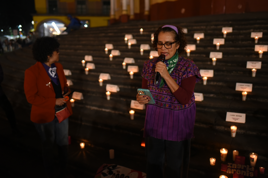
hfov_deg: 54.4
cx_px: 134
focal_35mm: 35
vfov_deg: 37.9
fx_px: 261
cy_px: 89
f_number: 2
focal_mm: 35
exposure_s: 1/250
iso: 2500
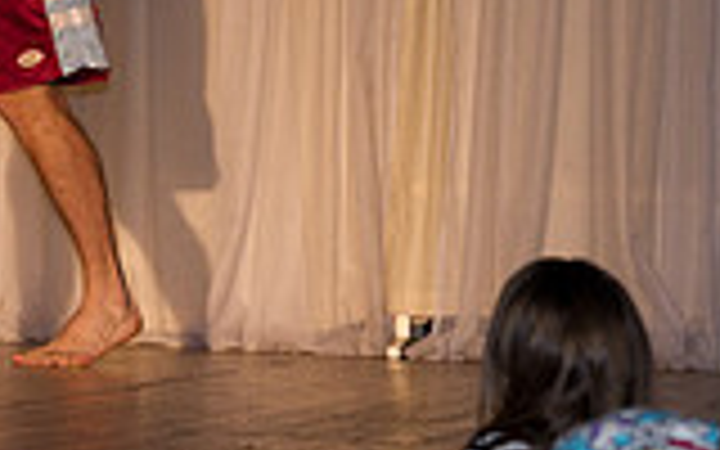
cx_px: -32
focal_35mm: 276
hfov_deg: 7.6
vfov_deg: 4.7
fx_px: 5416
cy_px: -232
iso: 400
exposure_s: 1/180
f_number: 2.8
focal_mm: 50
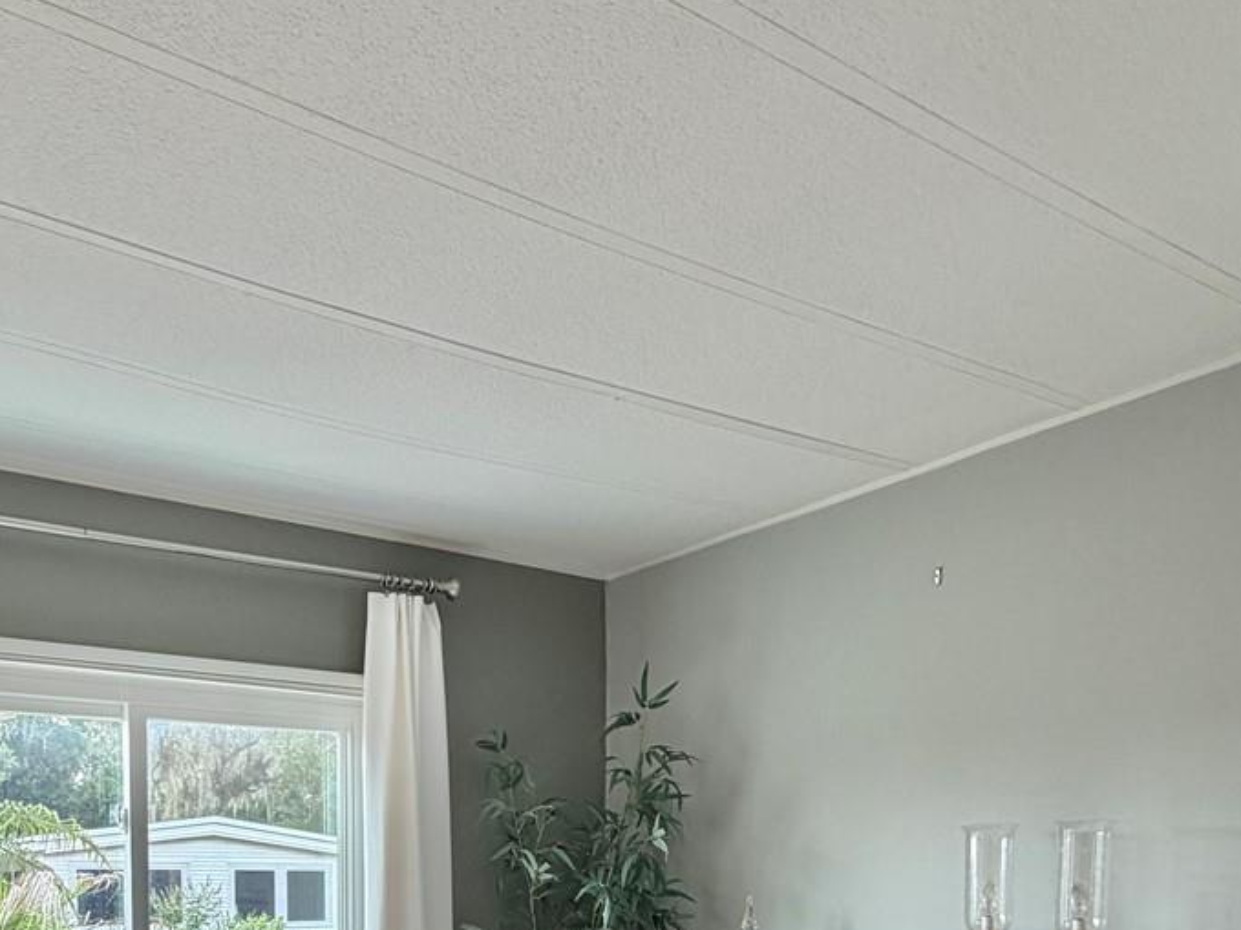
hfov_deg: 54.7
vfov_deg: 37.9
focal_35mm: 33
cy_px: 943
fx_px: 1183
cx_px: 464
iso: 80
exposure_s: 1/120
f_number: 2.2
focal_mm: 2.22
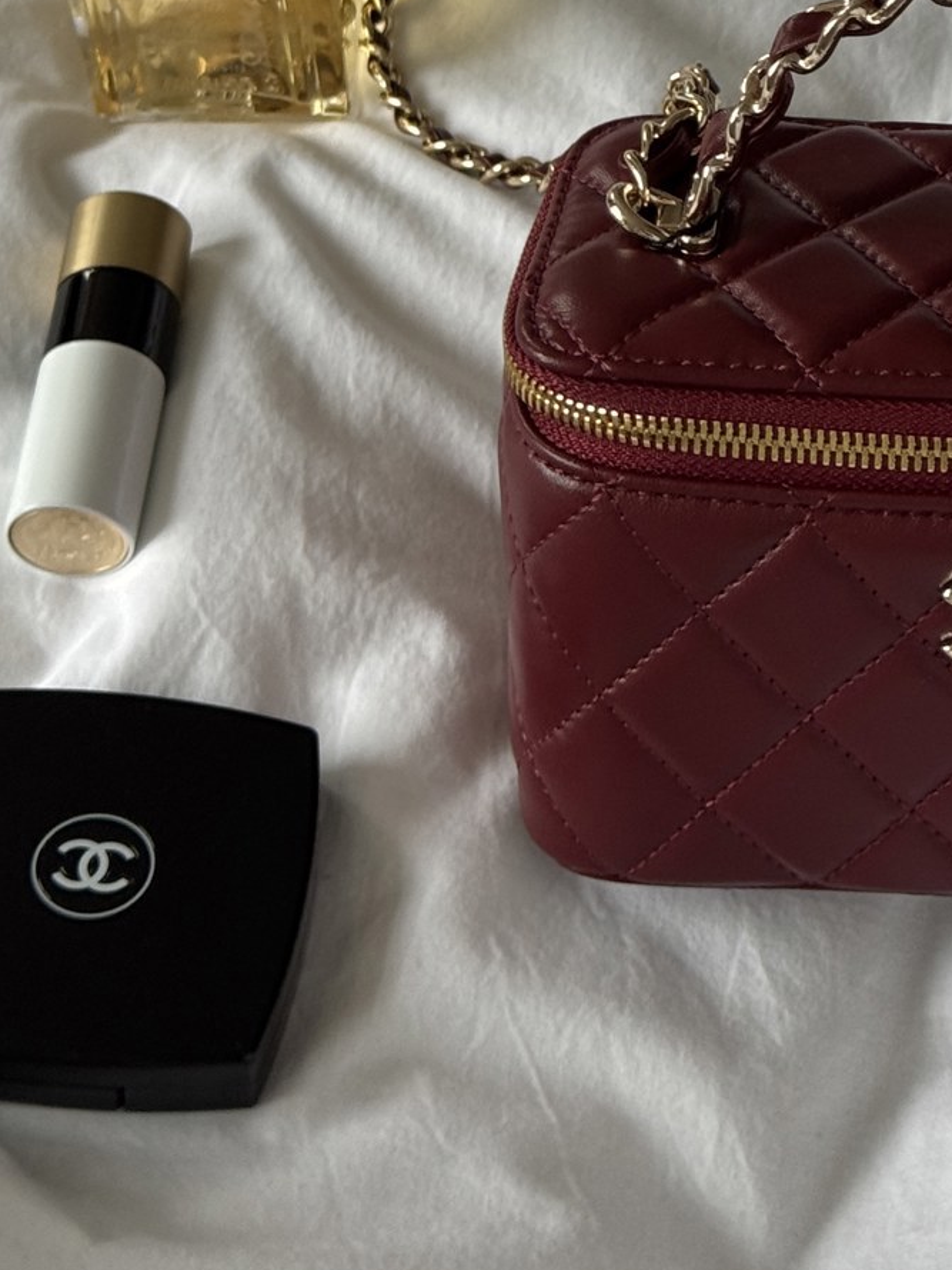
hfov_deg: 13.5
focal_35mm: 108
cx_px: 955
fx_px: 3959
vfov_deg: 18.0
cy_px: 206
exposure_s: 1/60
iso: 200
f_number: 1.78
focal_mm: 6.76
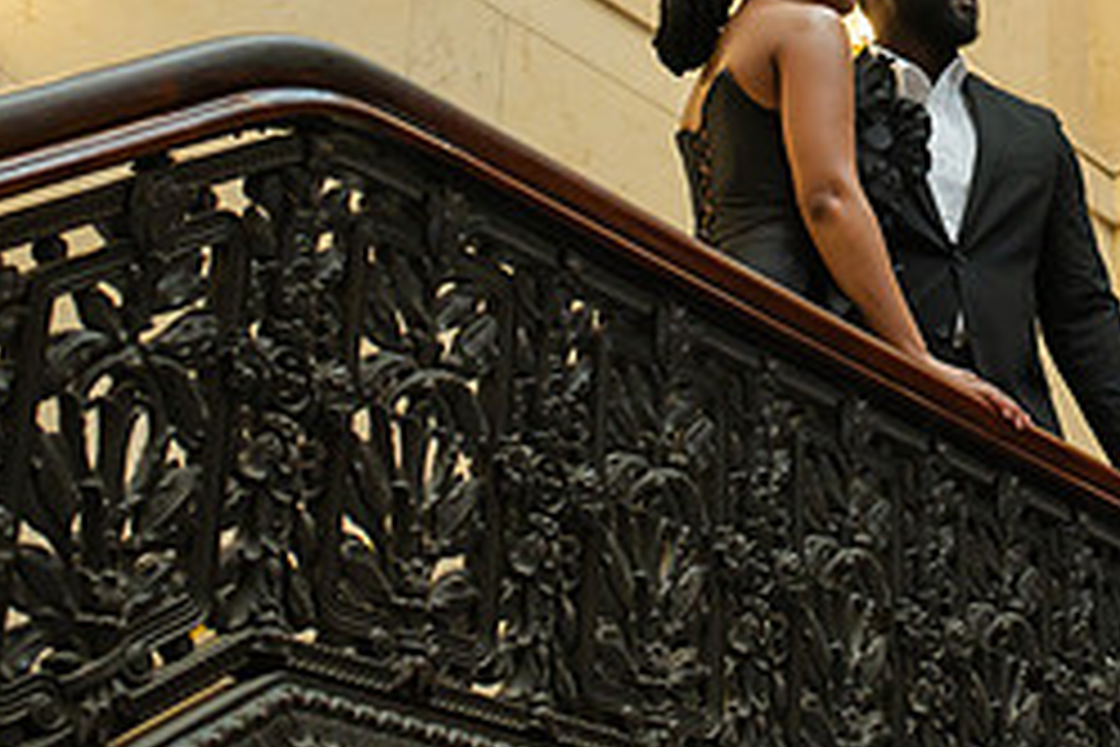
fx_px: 2675
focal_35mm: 86
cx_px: 918
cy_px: -104
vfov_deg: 15.4
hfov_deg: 23.3
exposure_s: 1/250
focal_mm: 35
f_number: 4
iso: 1000
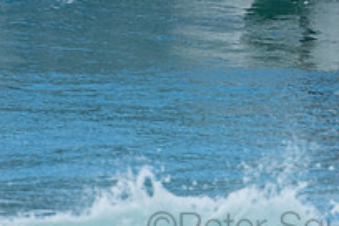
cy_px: -49
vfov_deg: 0.8
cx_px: 276
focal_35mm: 1706
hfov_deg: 1.2
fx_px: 16064
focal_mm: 400
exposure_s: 1/1250
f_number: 5.6
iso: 250
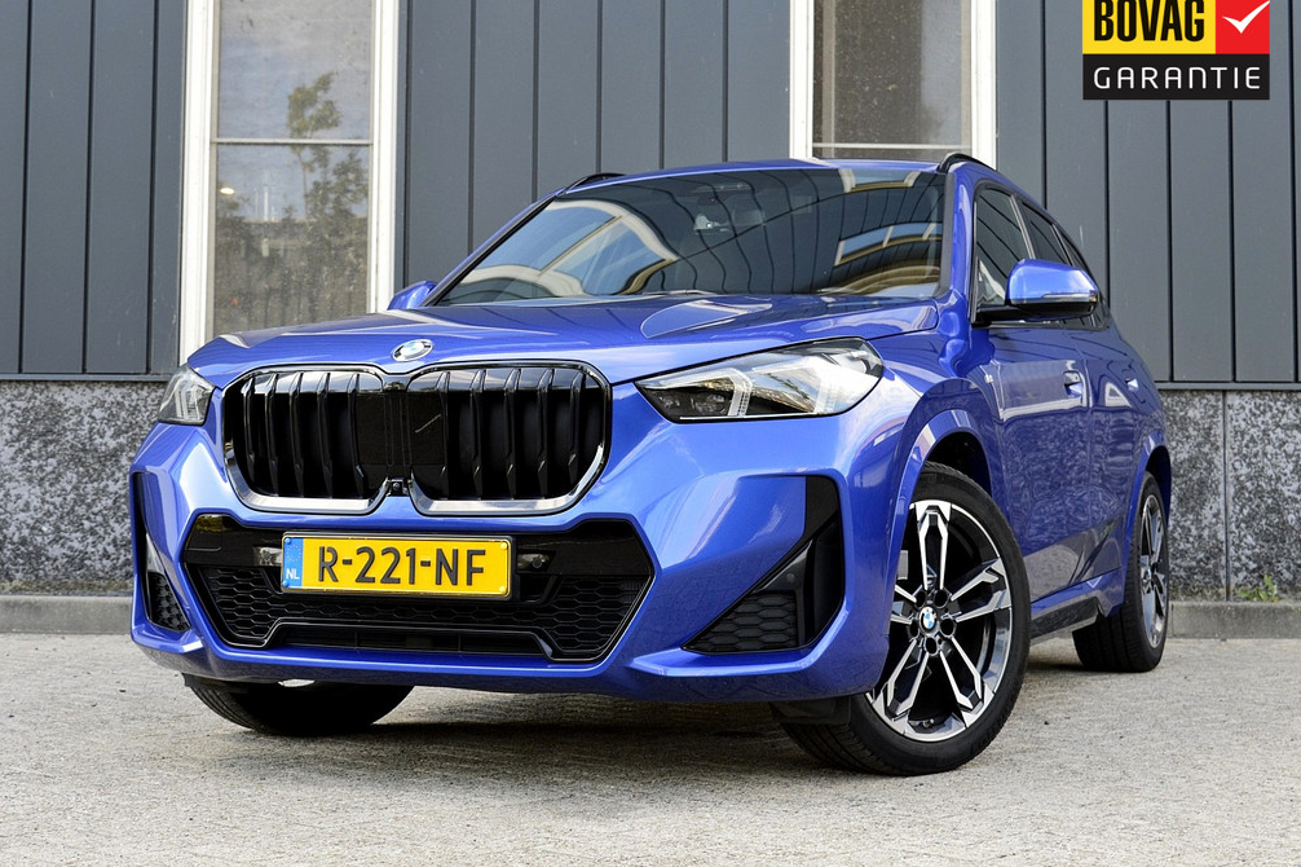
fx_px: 1987
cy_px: 429
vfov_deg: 24.6
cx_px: 644
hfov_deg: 36.3
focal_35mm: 55
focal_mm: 36
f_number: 8
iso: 400
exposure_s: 1/80
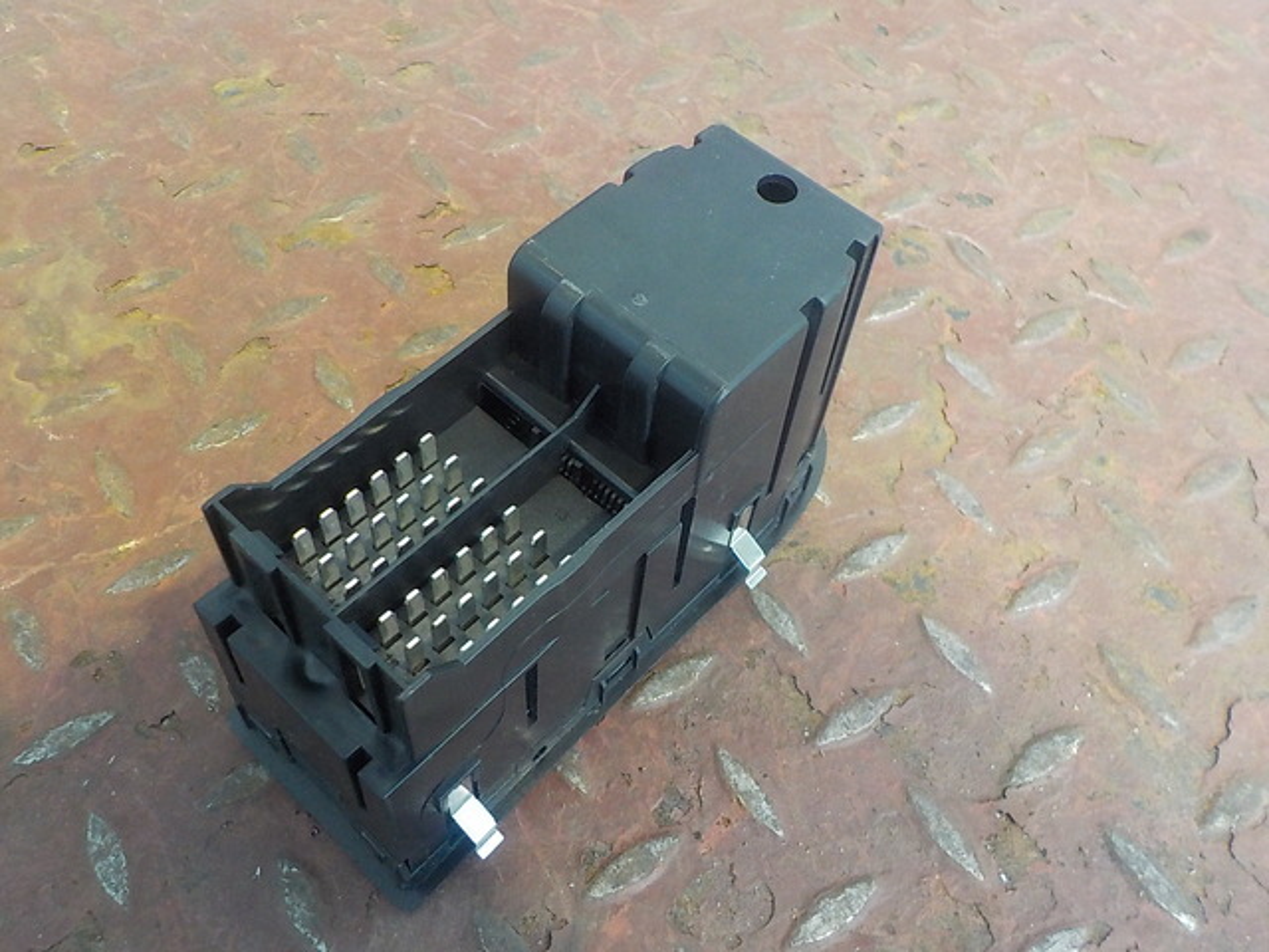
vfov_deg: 46.8
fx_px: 1100
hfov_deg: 60.0
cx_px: 634
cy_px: 476
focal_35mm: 30
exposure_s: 1/25
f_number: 3.3
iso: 400
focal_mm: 4.1
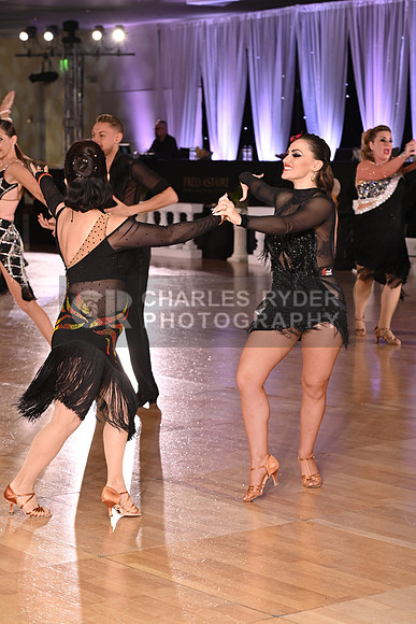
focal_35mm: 92
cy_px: 312
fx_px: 1594
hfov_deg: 14.9
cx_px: 208
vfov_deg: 22.1
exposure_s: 1/200
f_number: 5
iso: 2000
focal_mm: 92
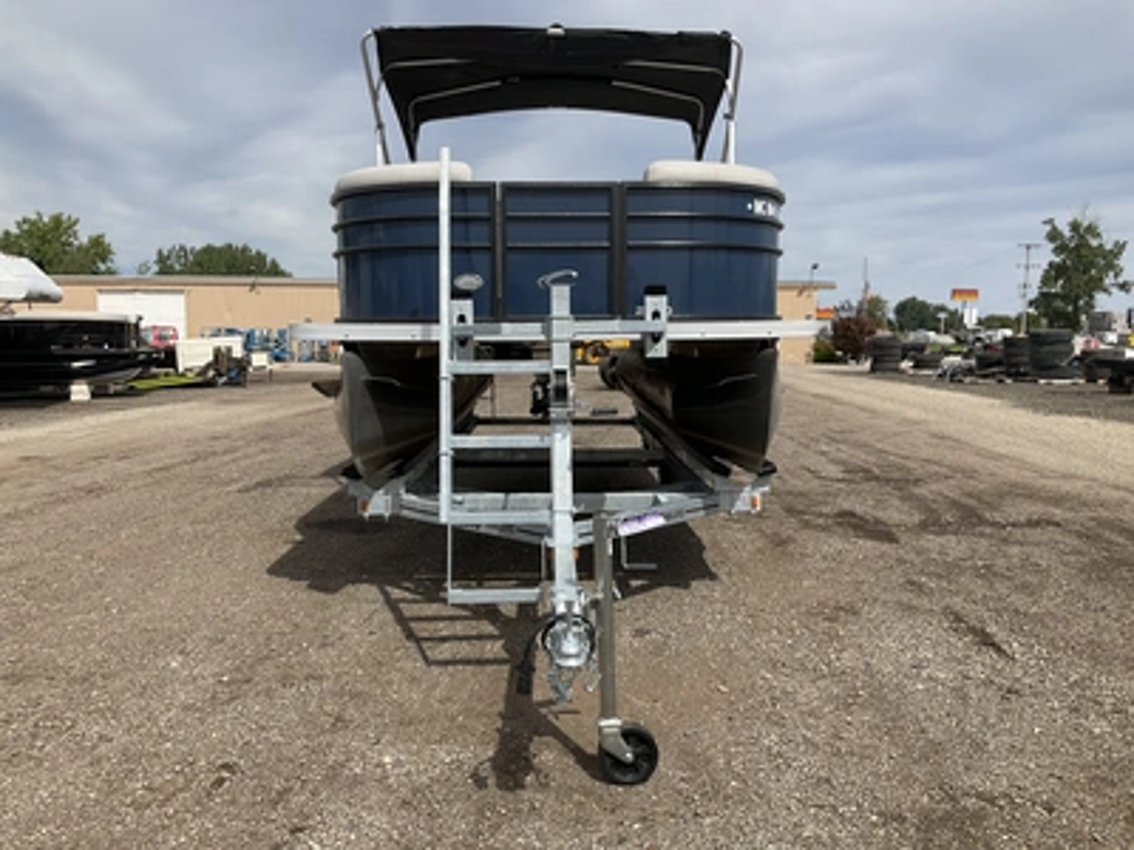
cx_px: 567
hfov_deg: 61.7
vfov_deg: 48.2
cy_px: 425
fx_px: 950
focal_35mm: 29
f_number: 1.8
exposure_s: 1/2427
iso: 25
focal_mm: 3
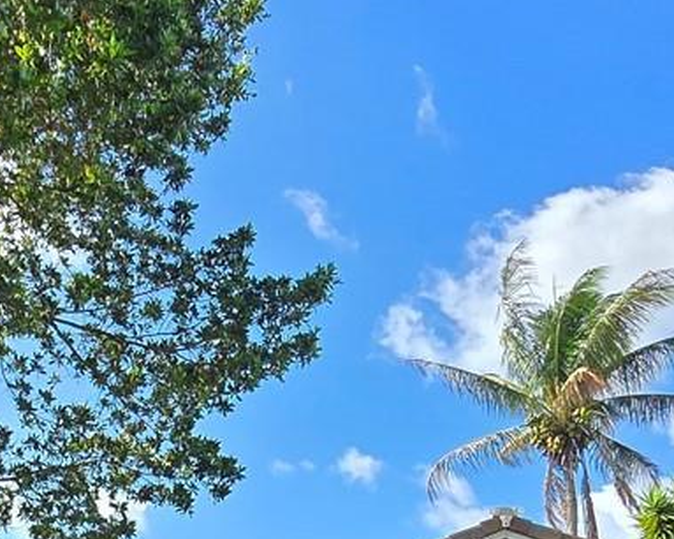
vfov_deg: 26.0
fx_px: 1057
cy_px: 620
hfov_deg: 34.9
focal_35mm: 53
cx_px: 201
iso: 50
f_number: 2.2
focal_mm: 2.2
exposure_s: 1/1167
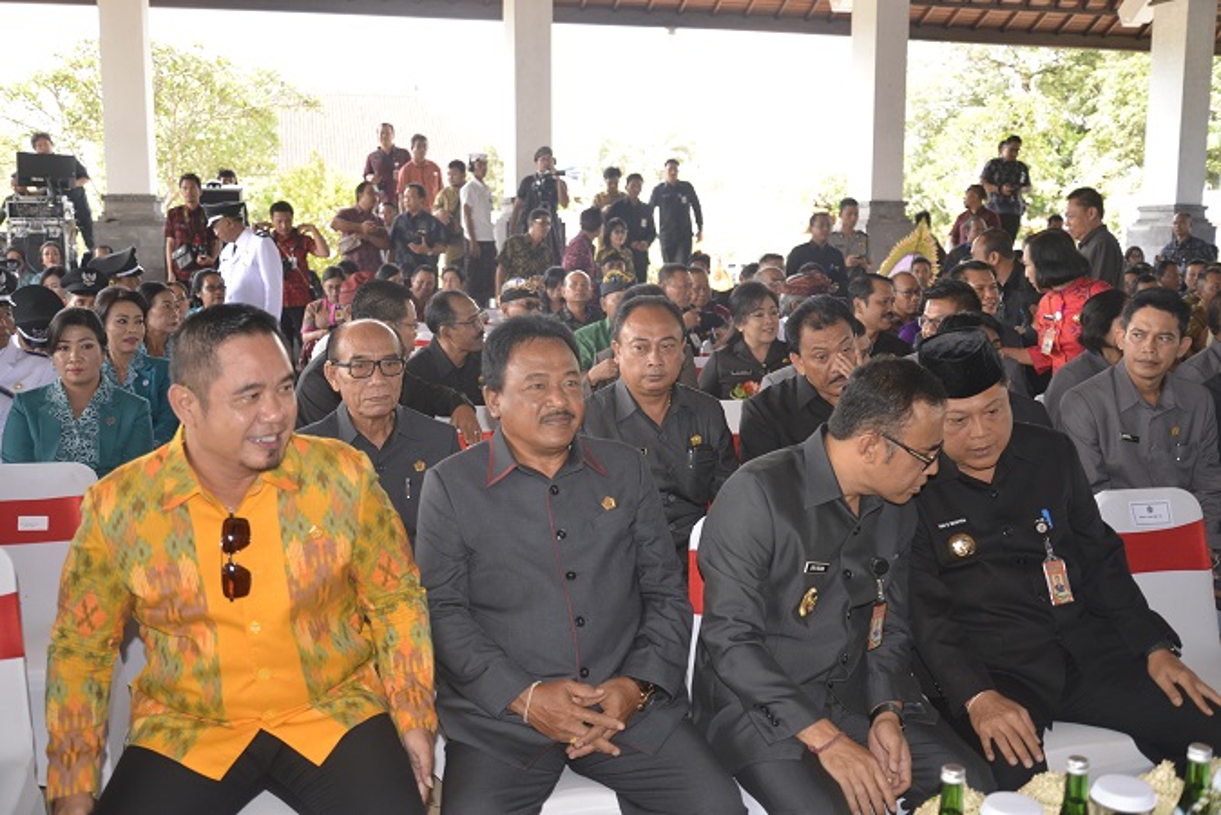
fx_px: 1154
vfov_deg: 38.9
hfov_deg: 55.8
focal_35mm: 34
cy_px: 408
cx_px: 610
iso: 280
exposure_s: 1/125
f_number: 4
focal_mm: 34
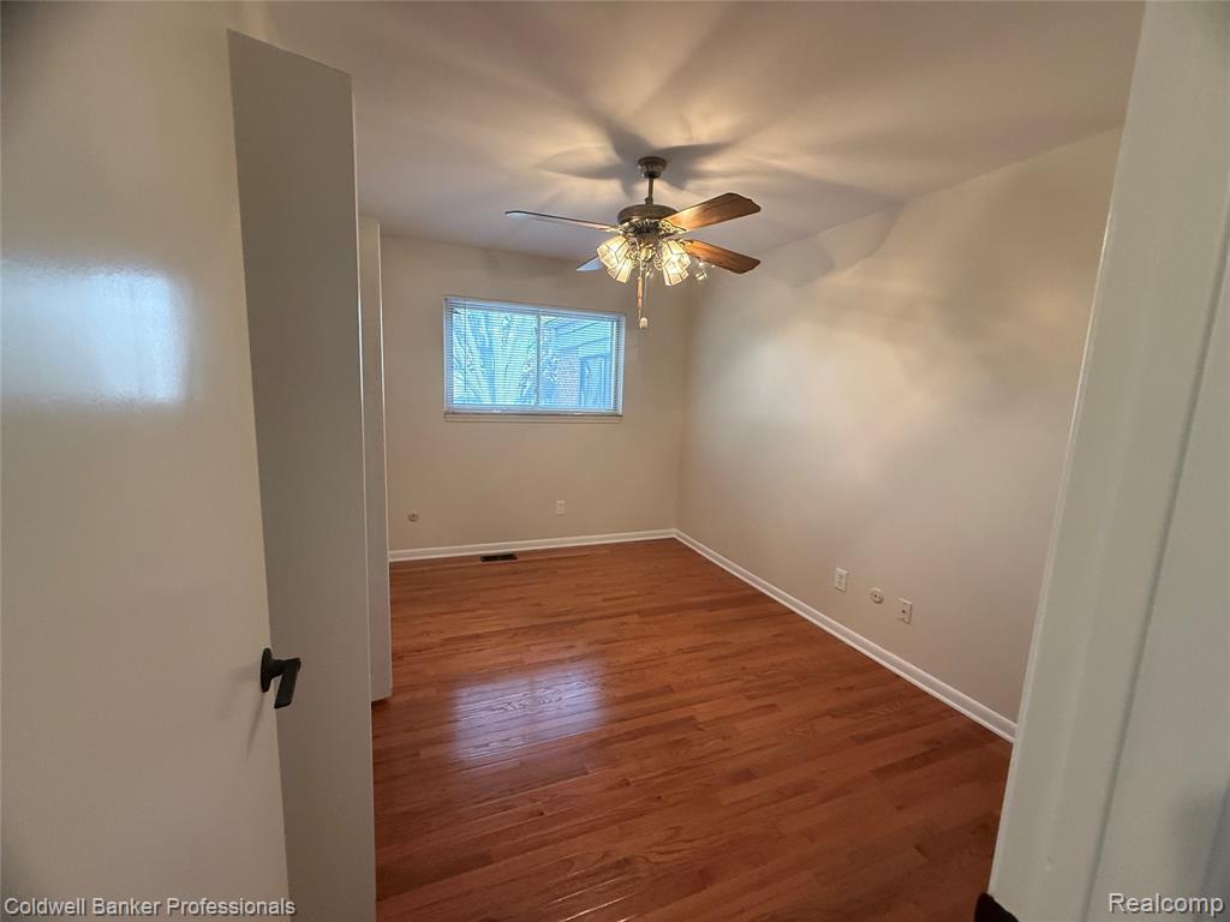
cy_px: 461
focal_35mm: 14
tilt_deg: -8.0
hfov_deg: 102.1
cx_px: 615
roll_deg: -2.5
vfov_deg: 85.7
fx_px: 497
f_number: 2.2
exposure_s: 1/60
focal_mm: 2.22
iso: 400
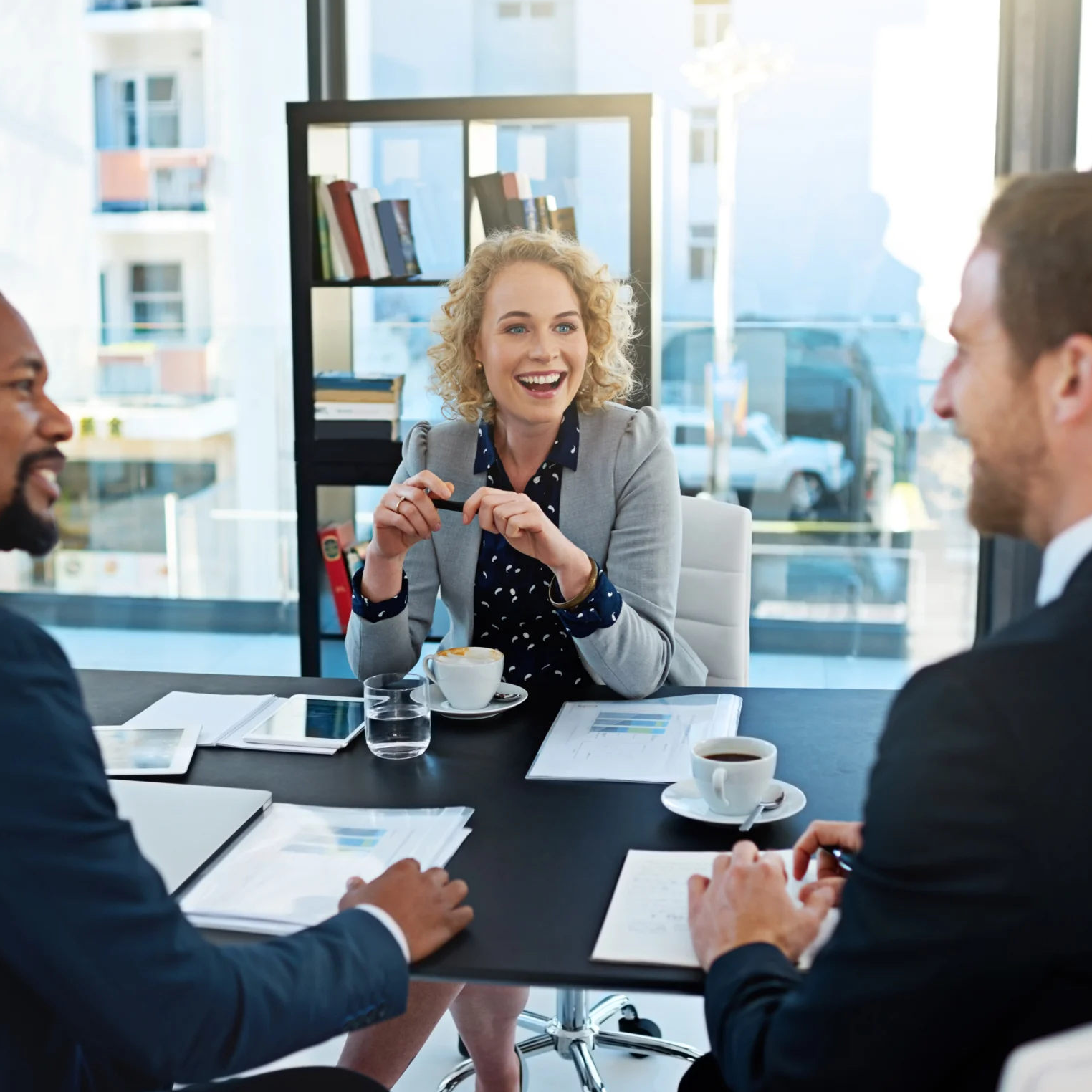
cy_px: 513
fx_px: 1785
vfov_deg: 34.0
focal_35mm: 50
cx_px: 400
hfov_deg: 33.8
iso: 200
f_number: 2.8
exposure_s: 1/125
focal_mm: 35
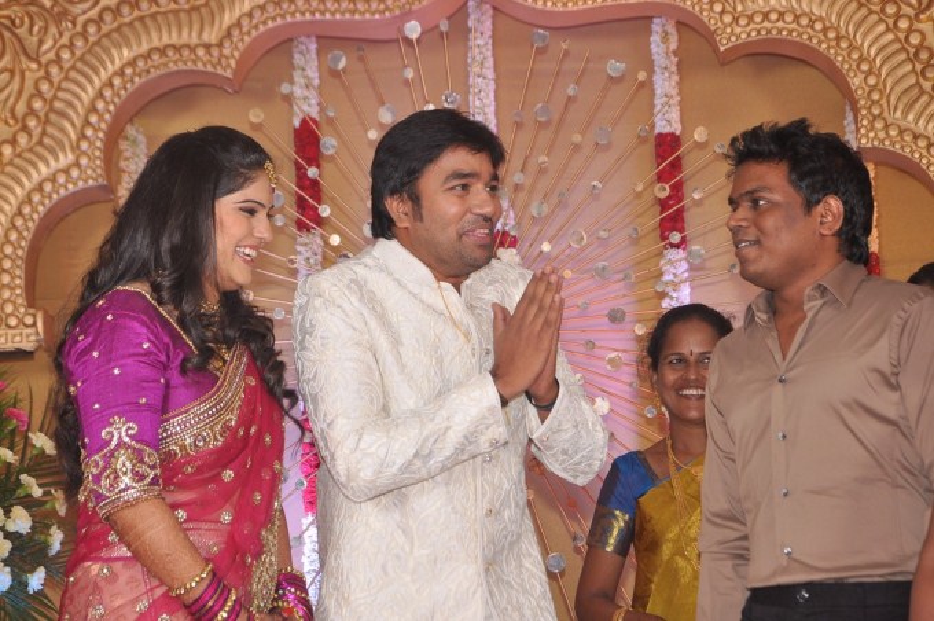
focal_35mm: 120
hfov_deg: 17.1
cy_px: 310
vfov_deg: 11.4
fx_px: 3110
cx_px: 467
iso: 400
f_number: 10
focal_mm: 80
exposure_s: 1/125
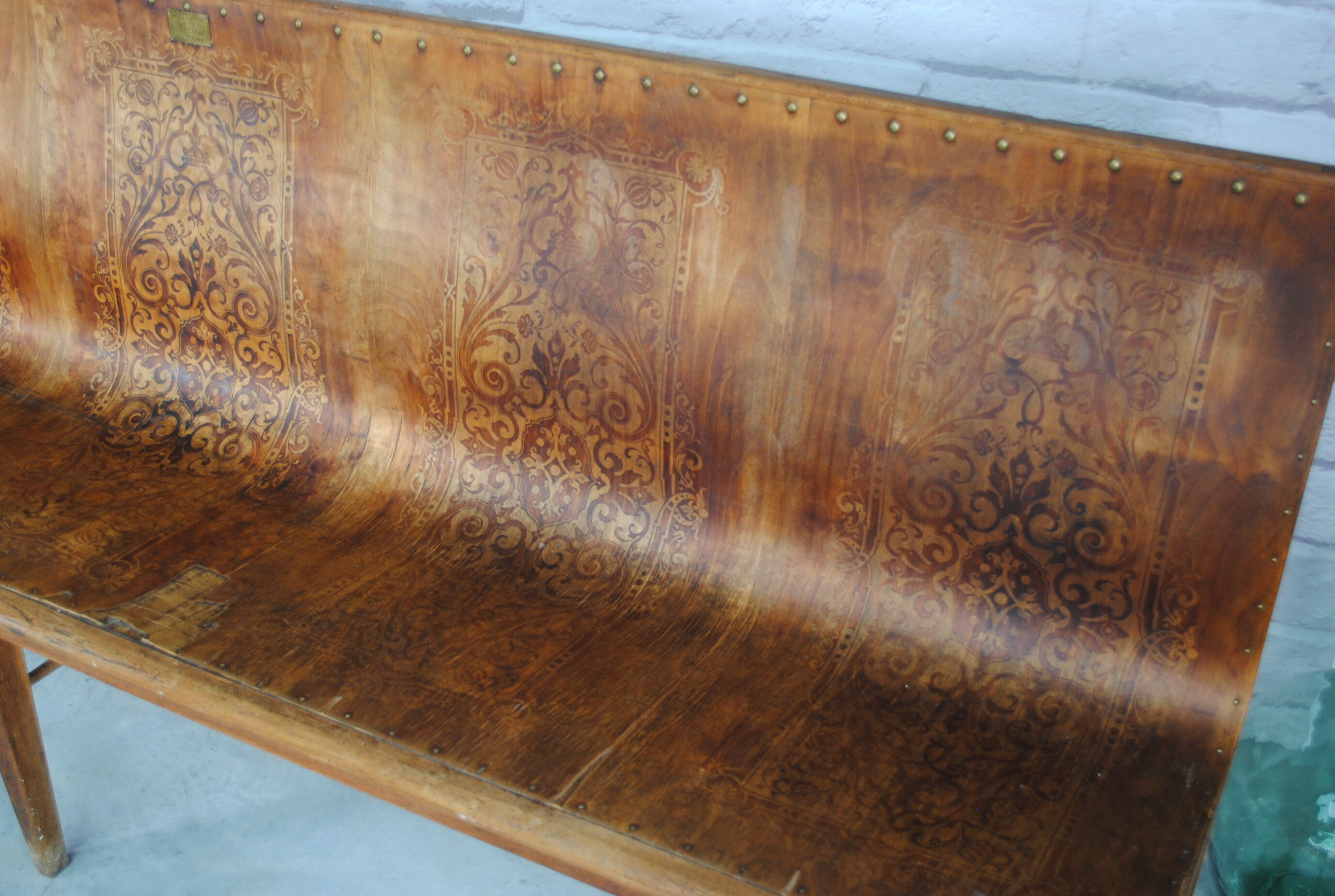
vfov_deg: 32.8
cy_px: 463
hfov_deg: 47.3
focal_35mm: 41
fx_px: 1523
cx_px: 644
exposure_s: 1/30
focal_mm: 26
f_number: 4.2
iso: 250
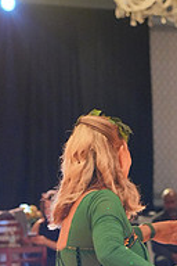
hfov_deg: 6.0
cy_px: 328
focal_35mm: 227
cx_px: 204
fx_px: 1674
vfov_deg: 8.9
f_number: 4
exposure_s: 1/250
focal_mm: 75
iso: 6400
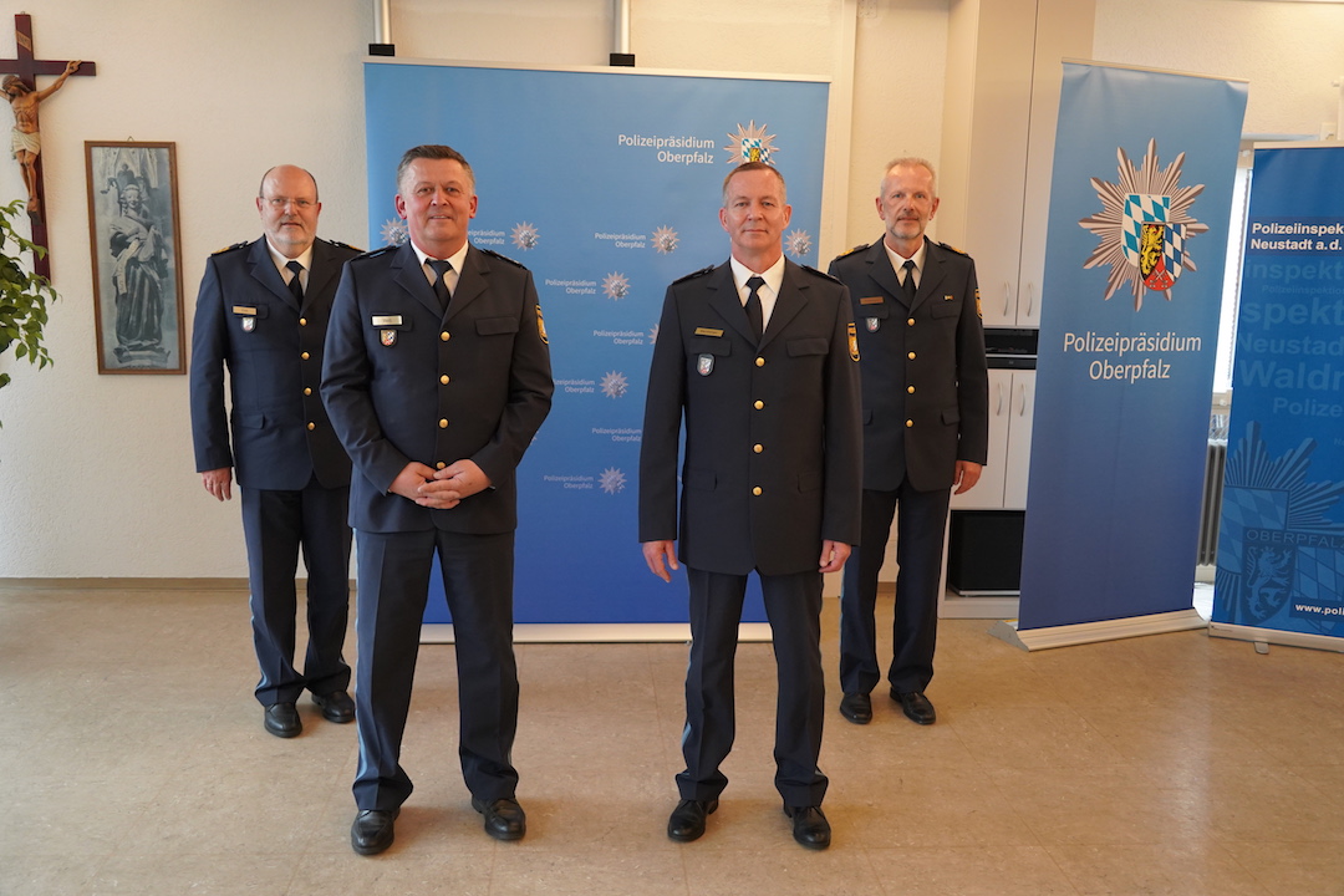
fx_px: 1157
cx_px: 672
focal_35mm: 31
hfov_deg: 60.3
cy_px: 448
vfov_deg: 42.3
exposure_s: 1/160
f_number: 4
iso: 2500
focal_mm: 31
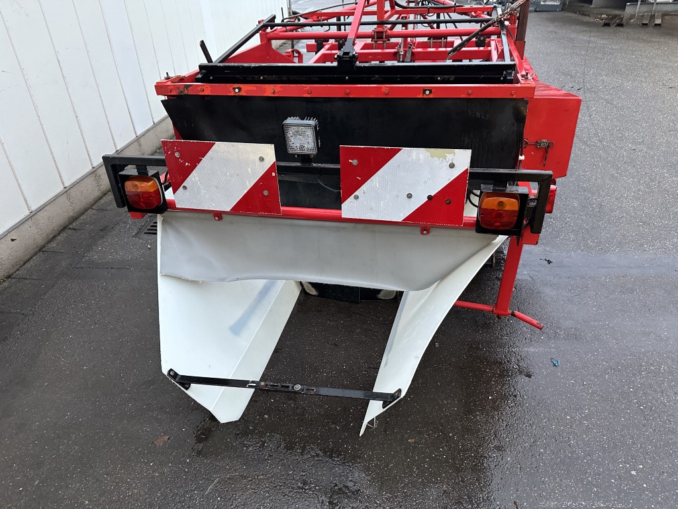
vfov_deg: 56.8
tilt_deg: -31.8
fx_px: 470
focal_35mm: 24
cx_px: 339
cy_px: 254
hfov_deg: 71.6
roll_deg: +1.4
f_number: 1.78
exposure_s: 1/60
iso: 320
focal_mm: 6.86
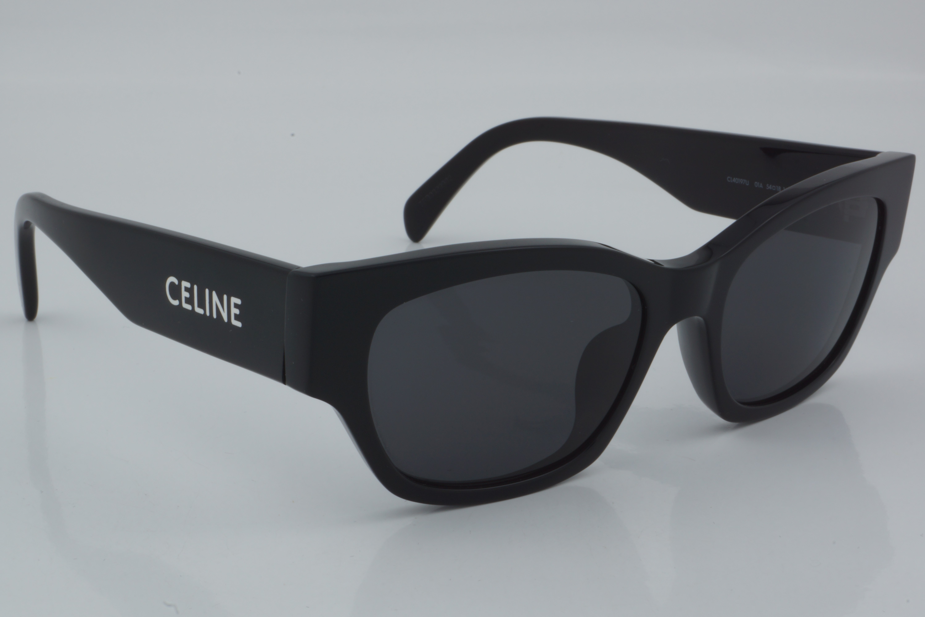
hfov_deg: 27.0
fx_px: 1927
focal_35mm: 75
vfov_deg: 18.2
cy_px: 308
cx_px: 462
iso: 100
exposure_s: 1/4
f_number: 32
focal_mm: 50
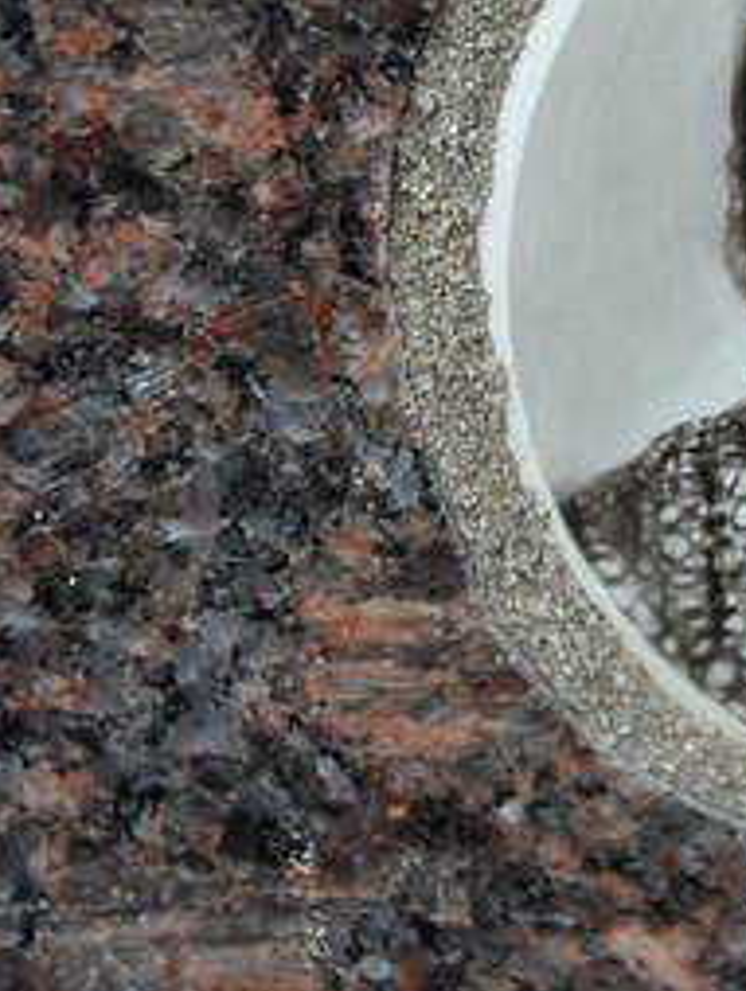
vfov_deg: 6.1
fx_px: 9237
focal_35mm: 322
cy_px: 275
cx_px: 1000
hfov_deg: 4.6
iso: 200
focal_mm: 98
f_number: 7.1
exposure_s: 1/200
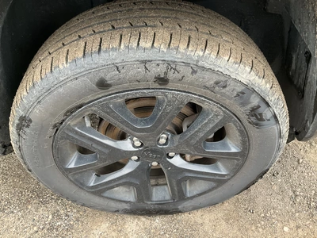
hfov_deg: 61.7
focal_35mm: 29
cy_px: 119
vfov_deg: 48.2
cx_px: 158
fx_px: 266
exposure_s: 1/80
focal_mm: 3
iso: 64
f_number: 1.8
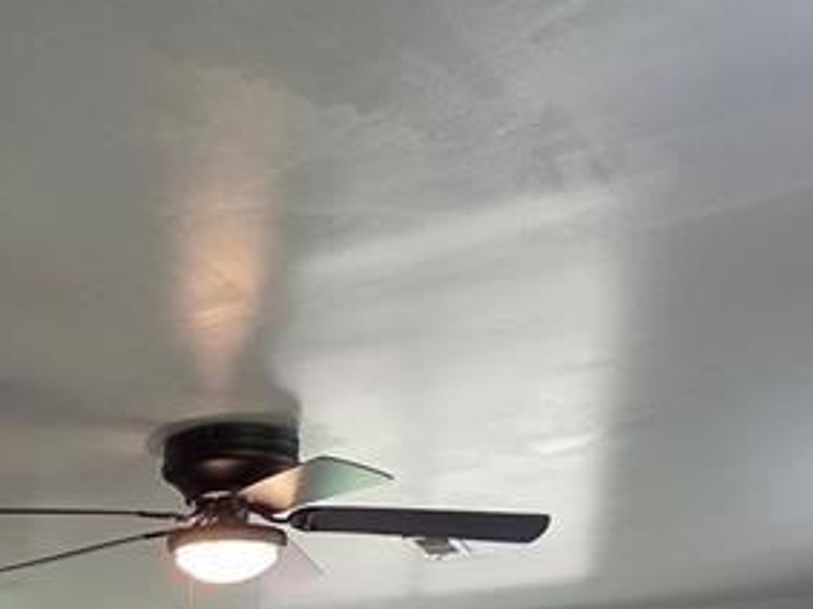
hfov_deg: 36.2
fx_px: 1103
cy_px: 1066
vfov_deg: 21.5
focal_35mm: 47
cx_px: -11
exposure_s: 1/120
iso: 320
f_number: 2.2
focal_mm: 2.2
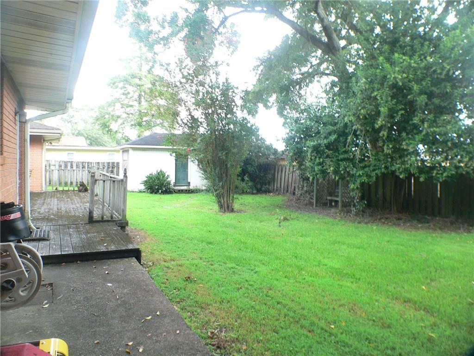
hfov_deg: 51.4
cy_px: 178
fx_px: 493
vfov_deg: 39.7
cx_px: 237
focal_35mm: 36
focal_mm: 6
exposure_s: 1/30
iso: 200
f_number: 2.8
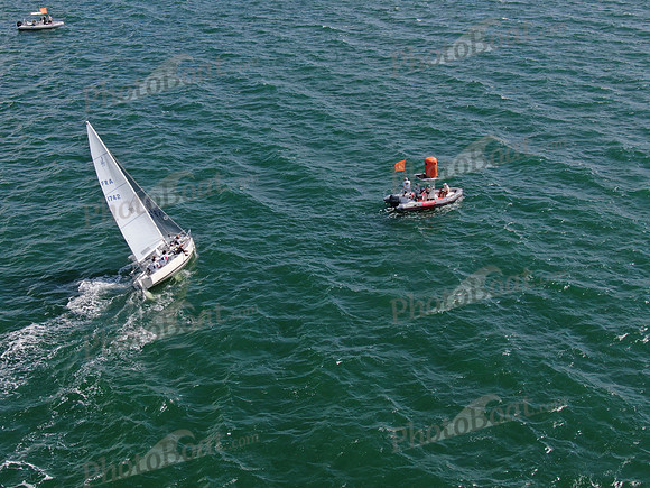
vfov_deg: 30.3
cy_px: 244
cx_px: 325
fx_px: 901
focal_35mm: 48
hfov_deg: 39.7
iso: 100
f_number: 3.8
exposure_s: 1/800
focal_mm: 8.6
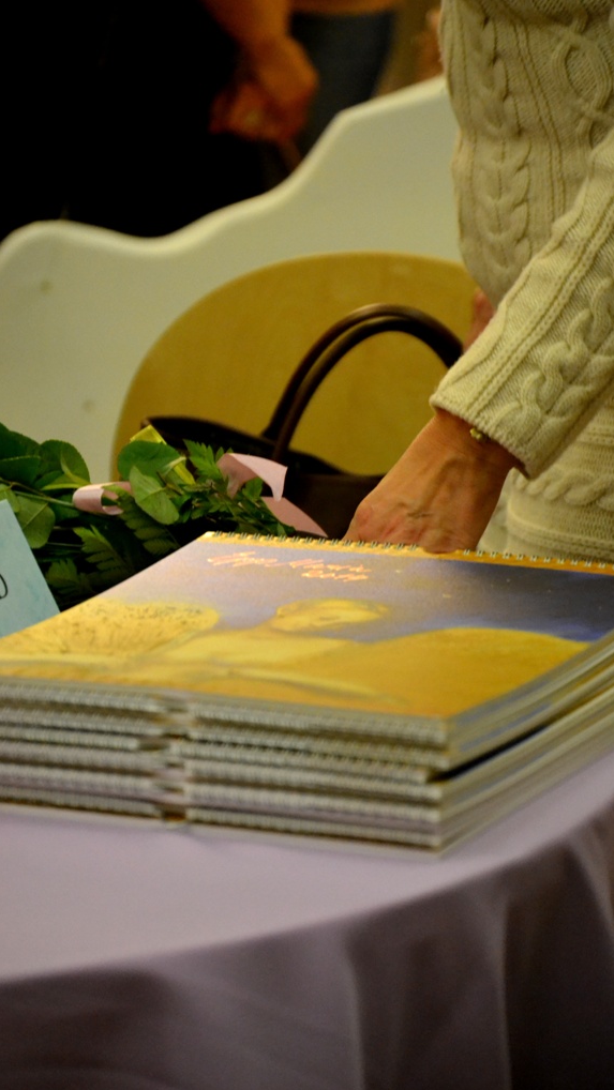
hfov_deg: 7.7
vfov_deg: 13.6
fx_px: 4571
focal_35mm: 158
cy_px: 546
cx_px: 342
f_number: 4.8
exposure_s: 1/125
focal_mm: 100
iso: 2800
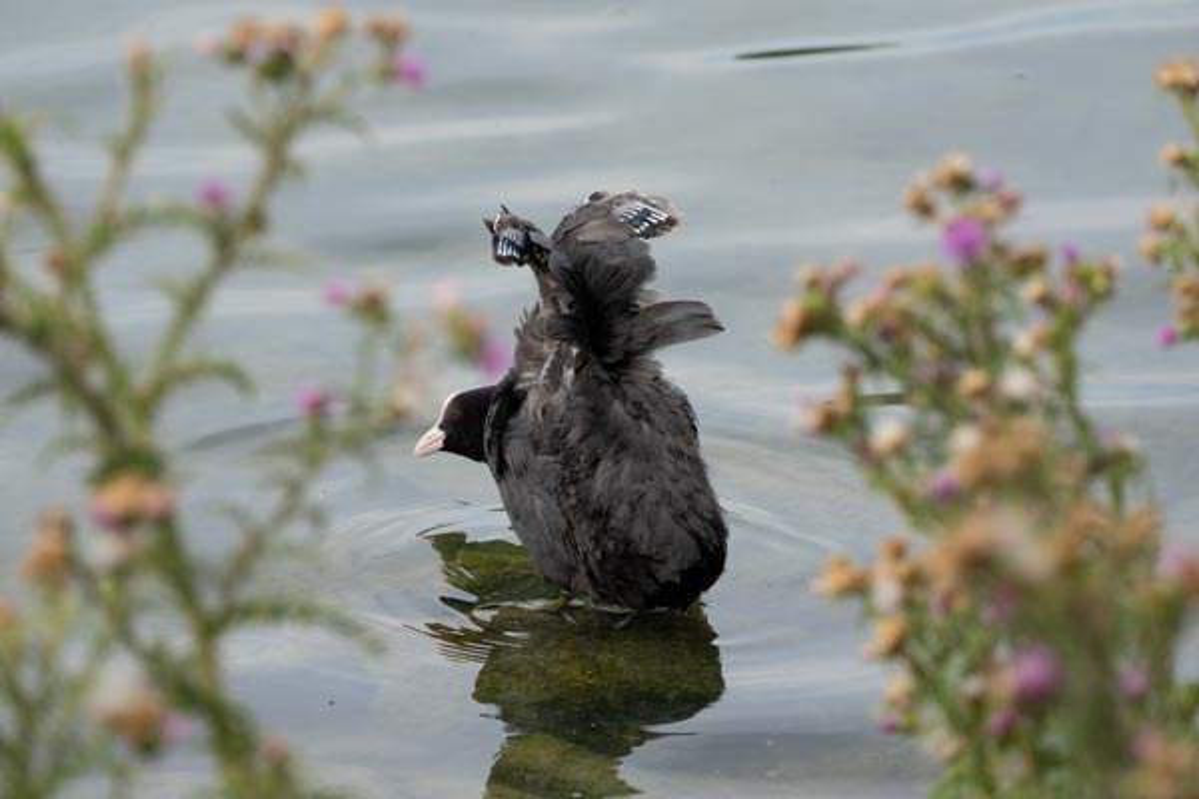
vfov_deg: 3.4
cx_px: 600
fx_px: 13321
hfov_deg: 5.2
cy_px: 400
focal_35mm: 400
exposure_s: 1/400
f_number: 11
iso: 500
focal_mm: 400
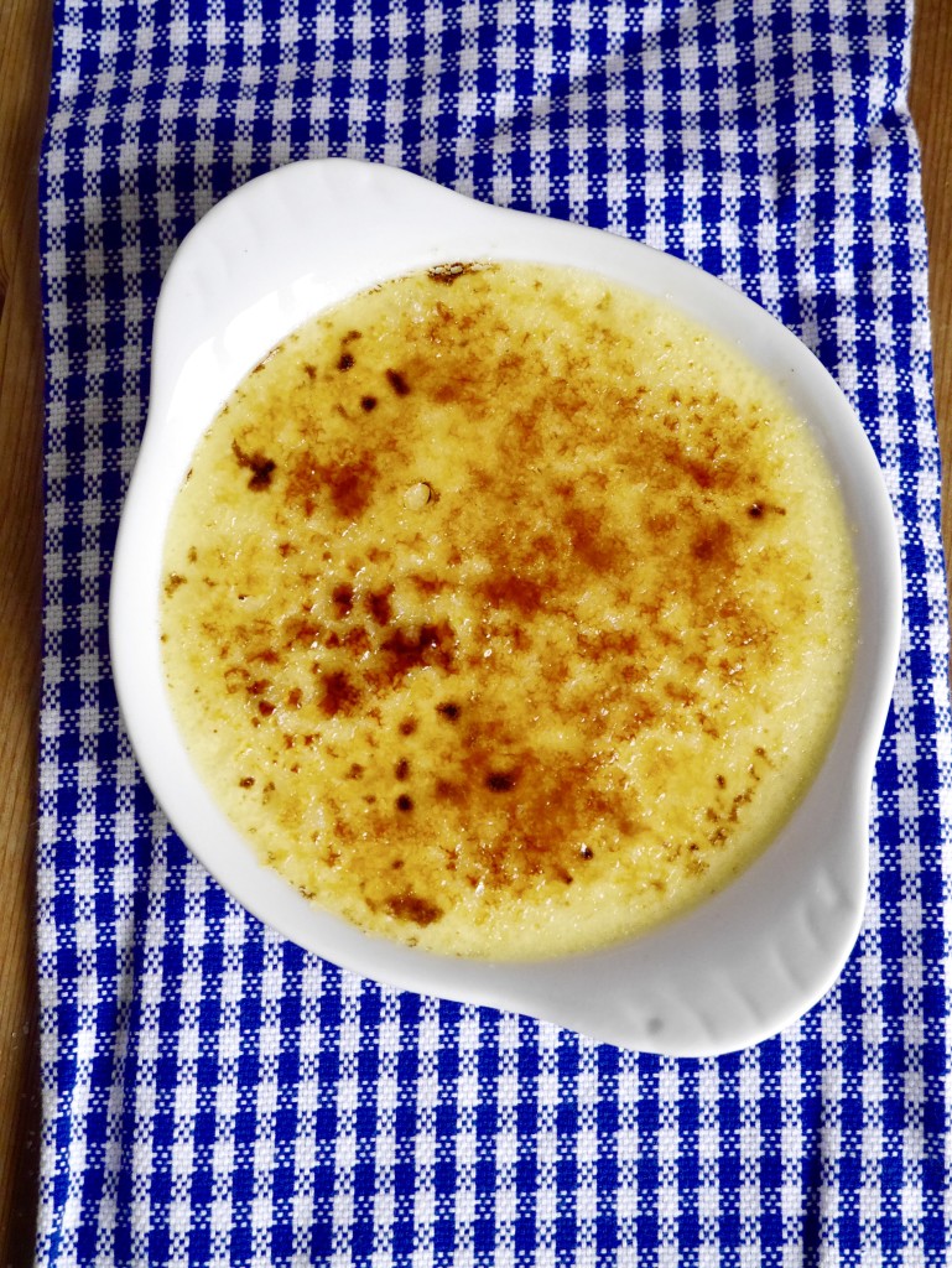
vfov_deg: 41.2
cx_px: 476
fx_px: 1685
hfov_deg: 31.5
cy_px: 634
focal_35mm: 46
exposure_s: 1/50
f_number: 5.6
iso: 3200
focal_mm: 23
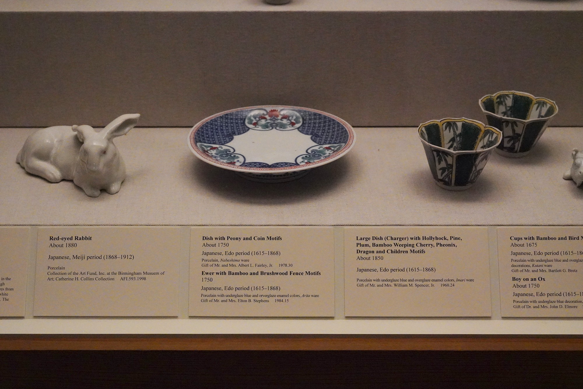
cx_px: 292
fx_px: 599
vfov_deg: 36.0
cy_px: 194
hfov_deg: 51.9
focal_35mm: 37
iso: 12800
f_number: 5.6
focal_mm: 37
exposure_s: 1/100
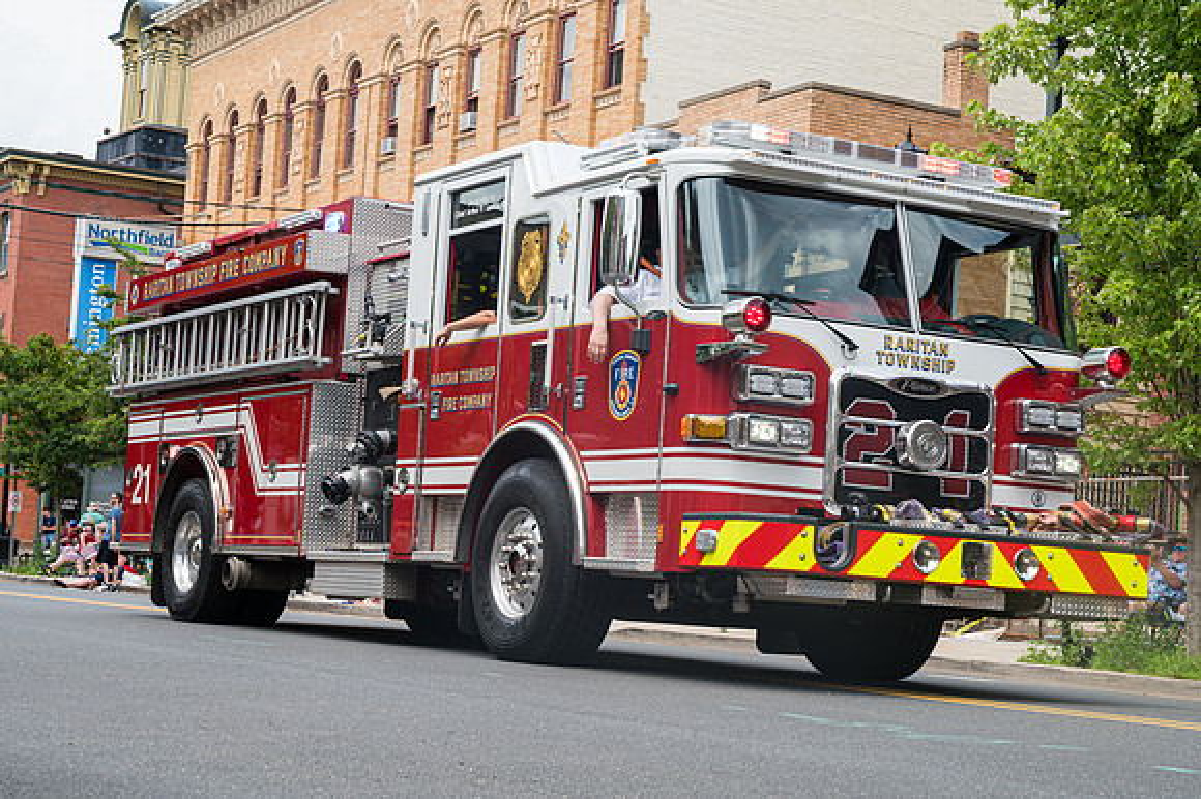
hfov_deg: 31.0
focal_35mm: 65
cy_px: 400
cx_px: 600
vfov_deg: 20.9
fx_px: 2167
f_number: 10
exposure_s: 1/100
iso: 100
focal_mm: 65
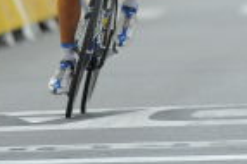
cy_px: -157
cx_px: 337
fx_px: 15358
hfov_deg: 0.9
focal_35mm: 2241
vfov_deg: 0.6
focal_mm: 400
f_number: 2.8
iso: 640
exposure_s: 1/1600
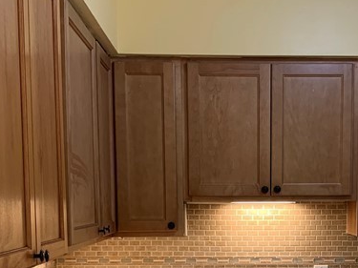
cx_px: 253
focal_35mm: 71
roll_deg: -0.1
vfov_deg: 20.1
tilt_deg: -5.4
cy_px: 266
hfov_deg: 27.2
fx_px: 734
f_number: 1.8
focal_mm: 4.25
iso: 80
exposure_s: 1/60
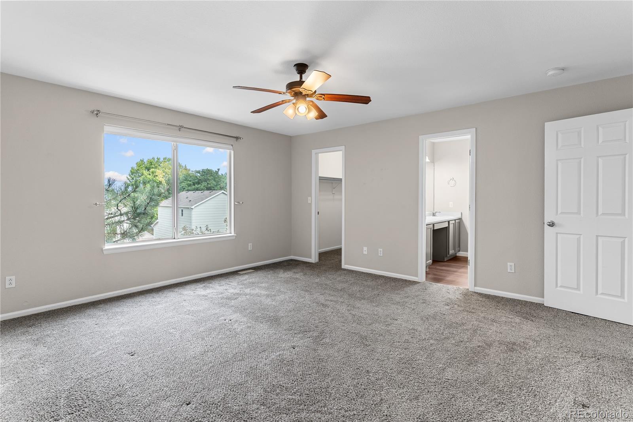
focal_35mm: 17
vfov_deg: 70.5
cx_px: 316
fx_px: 299
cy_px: 211
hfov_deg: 93.3
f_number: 7.1
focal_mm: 17
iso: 100
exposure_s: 1/4
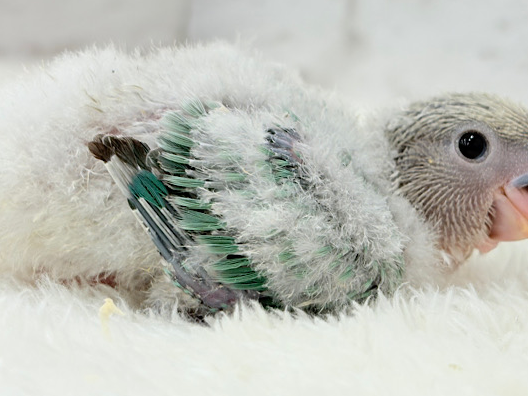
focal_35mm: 63
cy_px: 187
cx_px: 311
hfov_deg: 30.7
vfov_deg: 23.3
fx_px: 961
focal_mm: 5.96
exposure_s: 1/50
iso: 40
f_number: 1.6
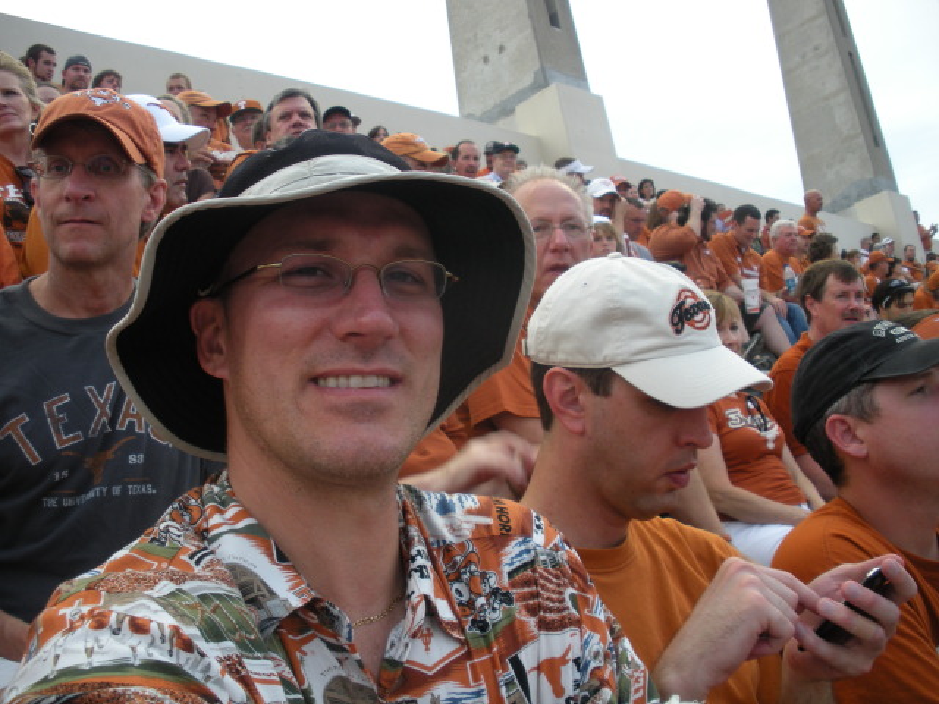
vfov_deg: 39.7
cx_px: 470
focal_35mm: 36
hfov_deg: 51.4
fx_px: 977
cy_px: 352
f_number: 3.5
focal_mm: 6.3
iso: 67
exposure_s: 1/64
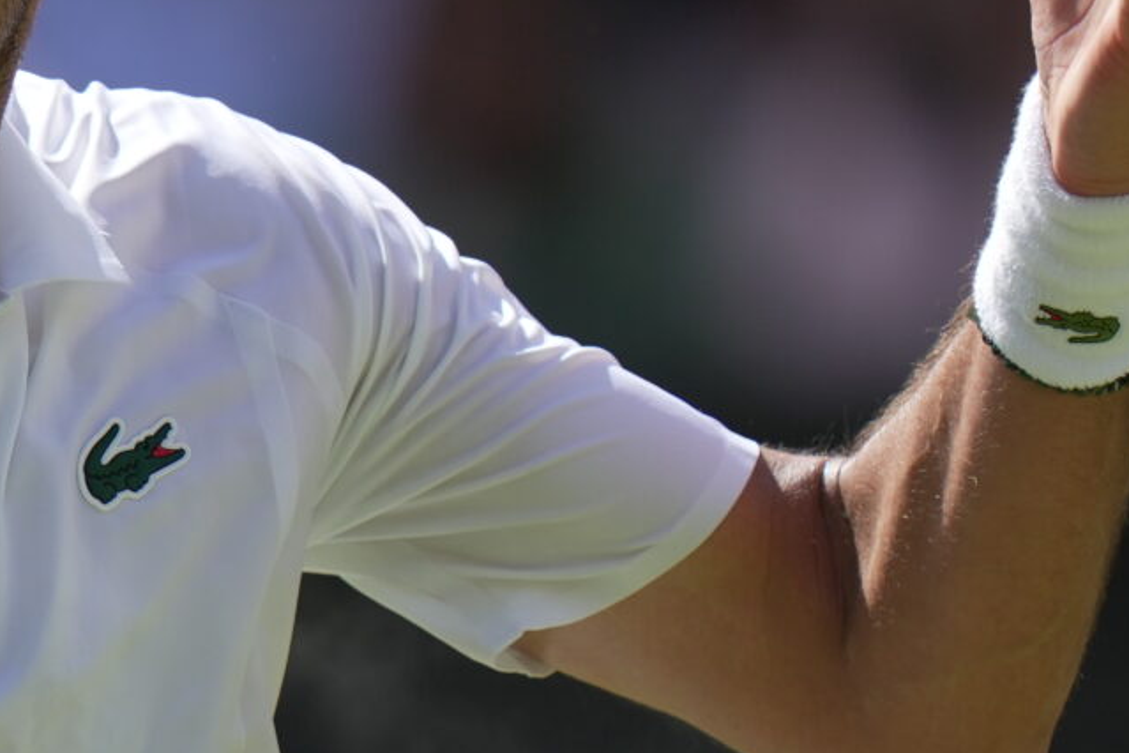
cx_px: -7
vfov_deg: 0.9
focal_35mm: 1602
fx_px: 50237
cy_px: 754
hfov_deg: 1.3
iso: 250
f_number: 2.8
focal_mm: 400
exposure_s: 1/2500
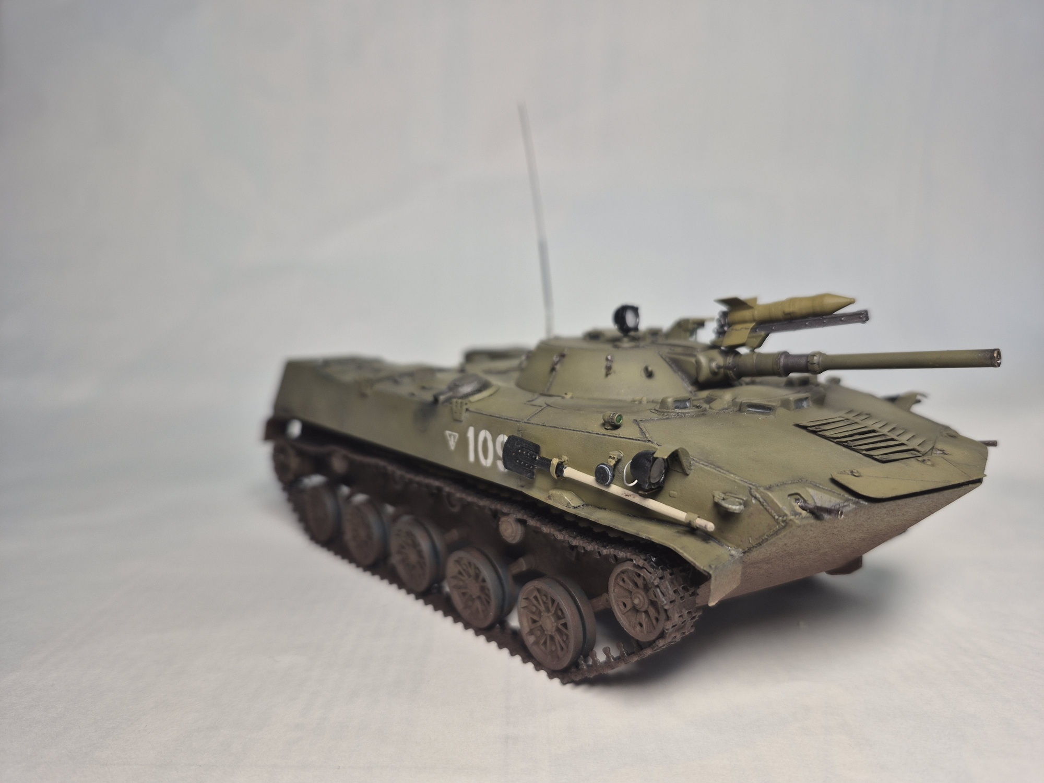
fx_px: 694
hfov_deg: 73.9
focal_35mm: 23
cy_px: 392
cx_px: 522
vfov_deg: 58.9
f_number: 1.8
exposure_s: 1/120
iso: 32
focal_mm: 5.4
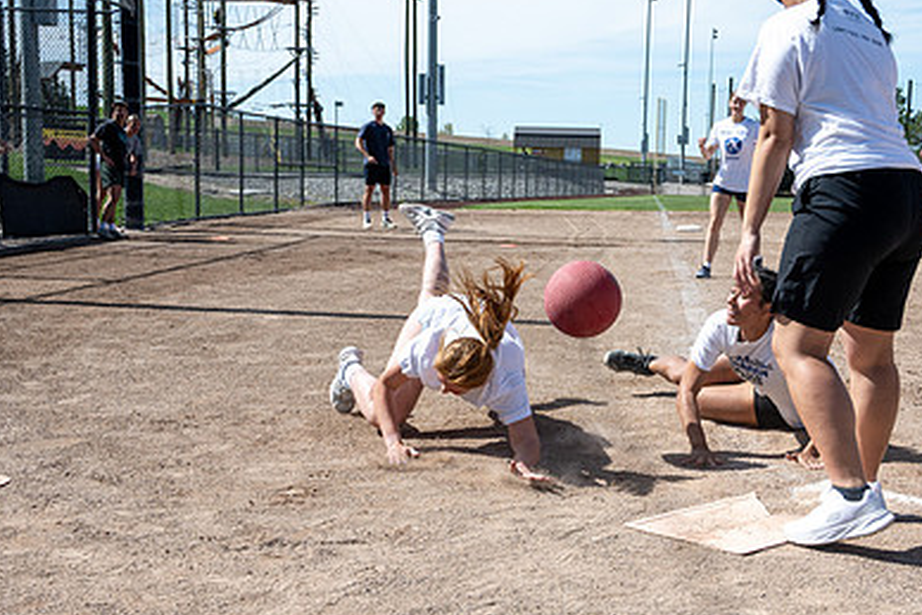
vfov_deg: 25.0
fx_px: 1383
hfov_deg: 36.8
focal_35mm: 54
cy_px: 387
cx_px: 536
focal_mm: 24
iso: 100
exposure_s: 1/2000
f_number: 4
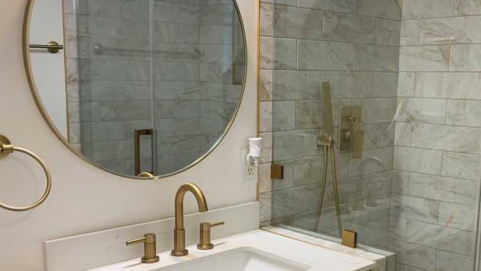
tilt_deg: -11.5
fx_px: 587
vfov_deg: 25.7
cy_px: 196
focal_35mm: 46
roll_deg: -2.0
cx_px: 299
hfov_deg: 44.2
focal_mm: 3
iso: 64
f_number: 1.8
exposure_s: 1/60
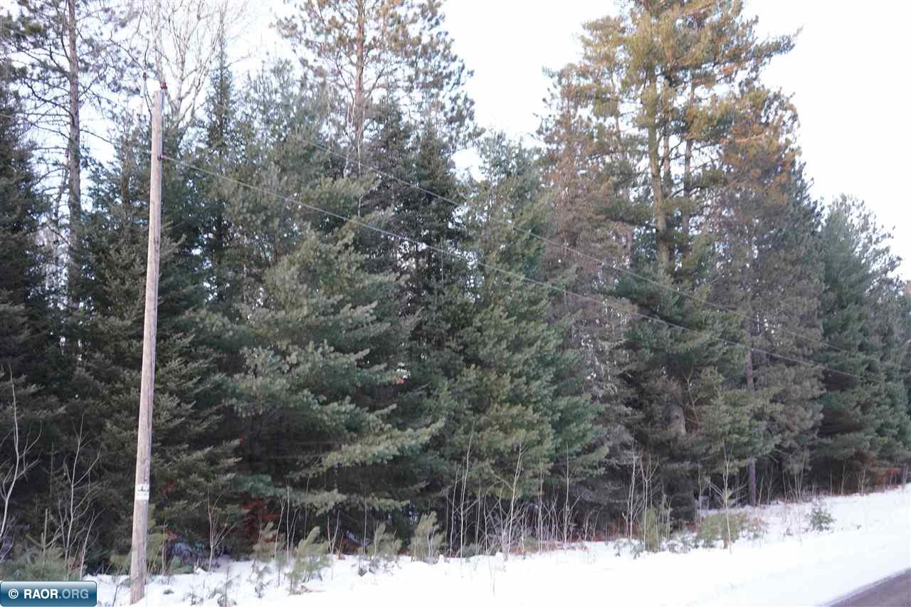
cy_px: 304
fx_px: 936
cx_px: 456
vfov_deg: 35.9
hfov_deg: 51.9
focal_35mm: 37
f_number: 4
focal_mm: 37
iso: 400
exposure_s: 1/60
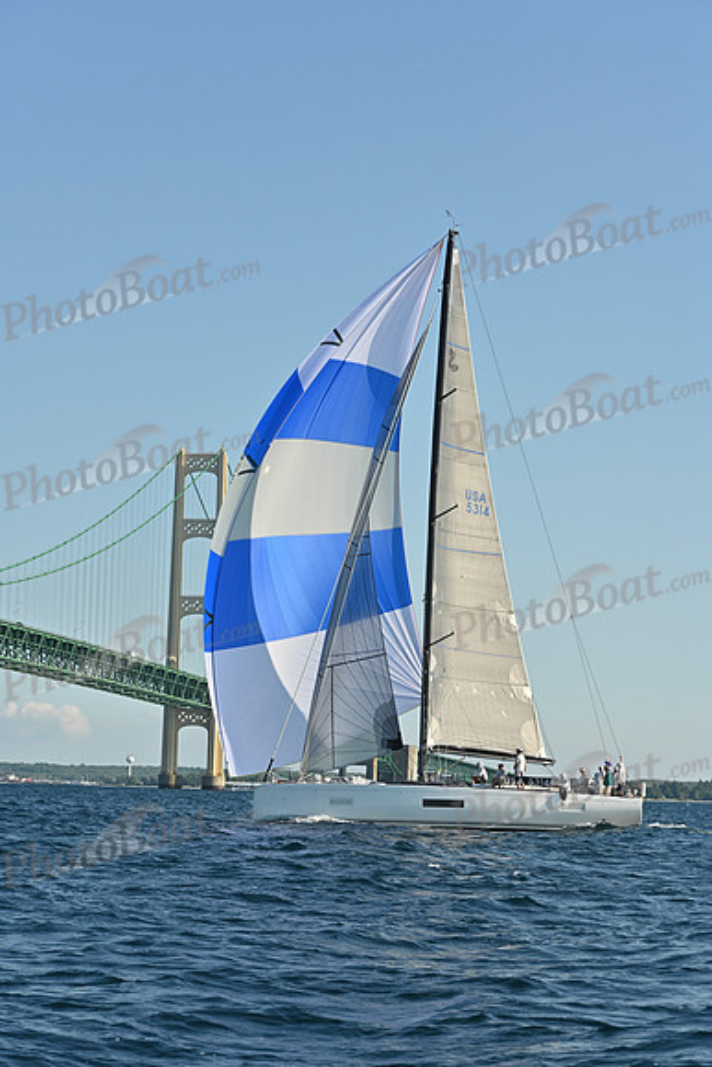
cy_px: 534
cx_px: 356
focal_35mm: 95
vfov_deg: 21.5
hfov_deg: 14.4
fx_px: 2816
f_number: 8
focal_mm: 95
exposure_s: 1/1600
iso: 320
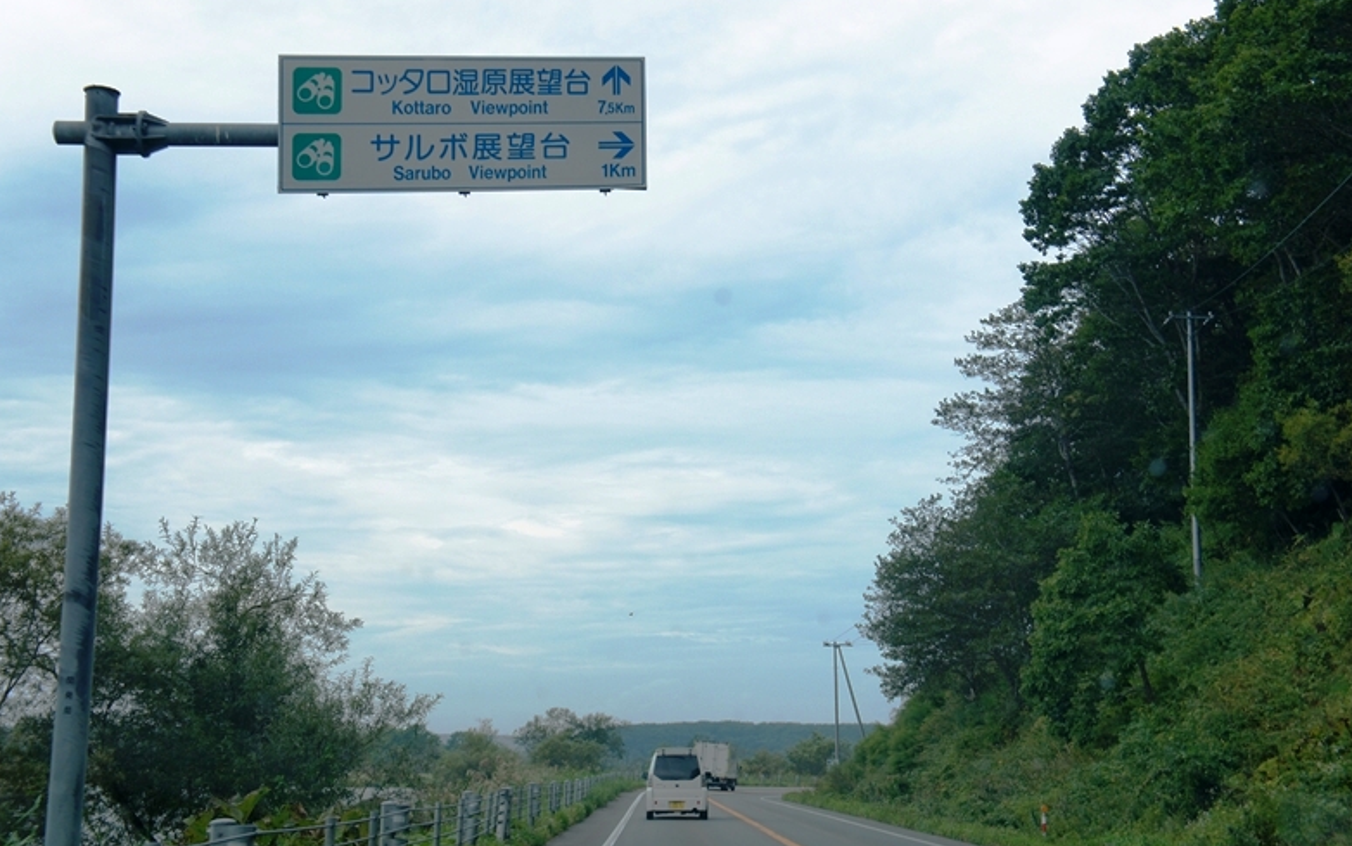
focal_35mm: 50
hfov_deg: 40.3
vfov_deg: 25.8
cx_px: 666
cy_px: 434
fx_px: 1843
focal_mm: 32
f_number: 6.3
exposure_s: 1/400
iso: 200
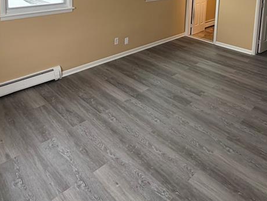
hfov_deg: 58.3
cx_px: 135
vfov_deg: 39.6
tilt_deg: -6.4
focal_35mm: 31
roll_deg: -2.4
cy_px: -4
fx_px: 239
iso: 100
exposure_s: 1/121
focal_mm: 2.22
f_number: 2.2
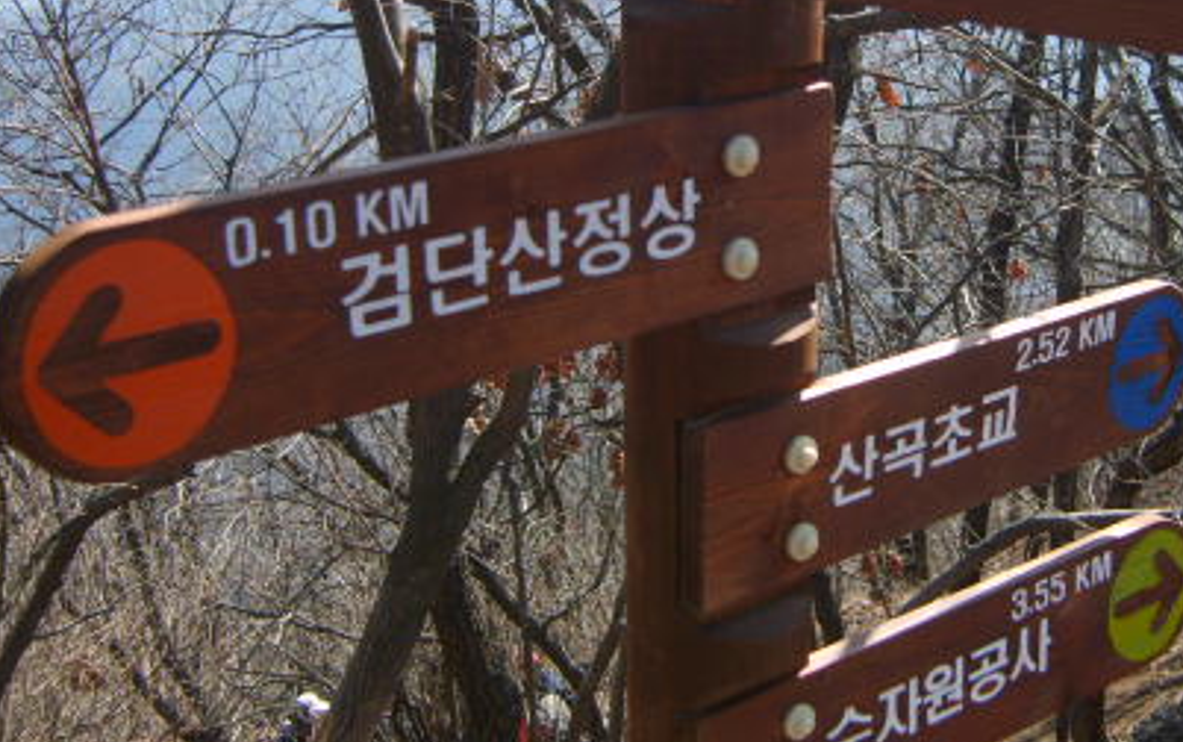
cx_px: 815
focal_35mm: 59
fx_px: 1904
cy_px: 224
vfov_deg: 21.9
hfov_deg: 34.1
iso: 50
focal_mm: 7.4
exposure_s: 1/500
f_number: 2.8
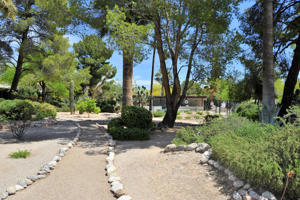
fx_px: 217
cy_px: 100
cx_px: 150
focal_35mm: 26
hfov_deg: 69.4
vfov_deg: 49.5
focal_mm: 26
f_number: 14
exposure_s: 1/320
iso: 320
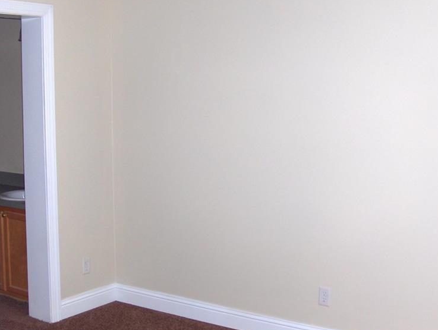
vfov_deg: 27.1
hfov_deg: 35.5
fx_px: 684
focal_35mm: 54
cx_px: 217
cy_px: 167
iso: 100
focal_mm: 8
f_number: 2.8
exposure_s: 1/60
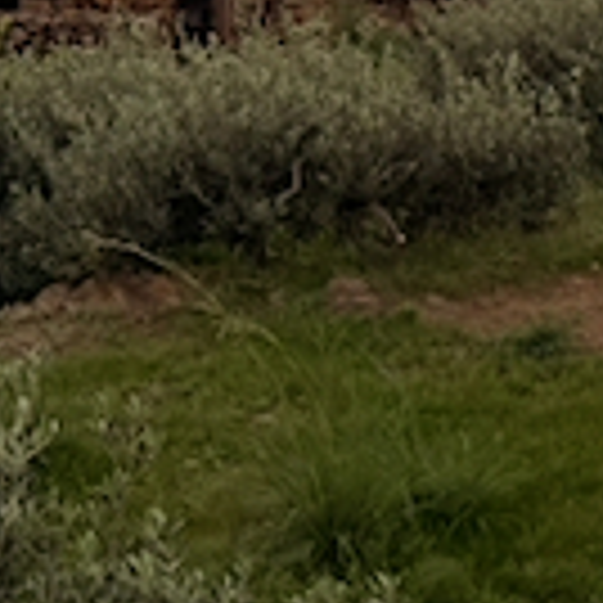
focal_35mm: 101
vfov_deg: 16.4
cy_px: -166
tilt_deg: -0.8
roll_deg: -1.7
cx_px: 468
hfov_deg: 17.1
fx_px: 1991
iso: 200
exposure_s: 1/75
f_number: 1.78
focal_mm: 6.76
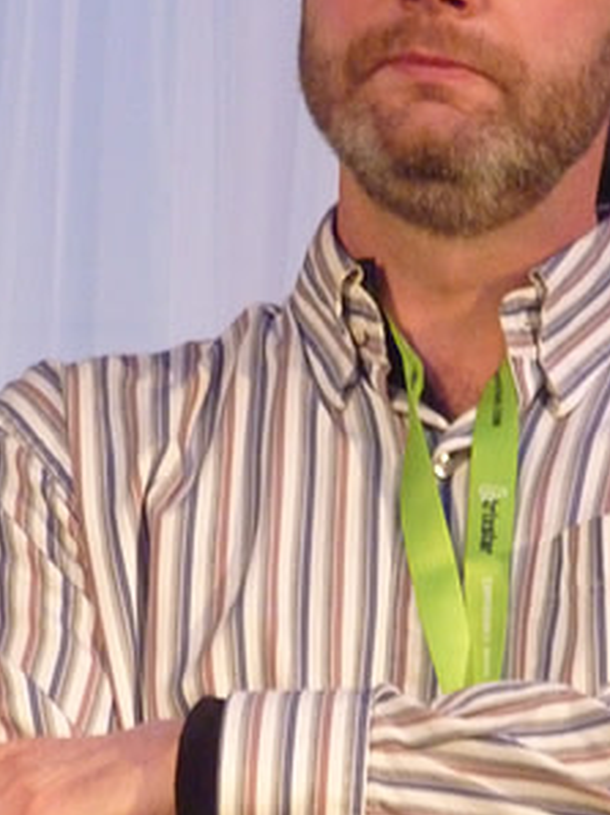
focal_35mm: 584
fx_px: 13741
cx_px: 414
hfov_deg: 2.5
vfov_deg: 3.4
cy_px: 372
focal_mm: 49.2
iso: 800
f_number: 4.9
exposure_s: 1/25
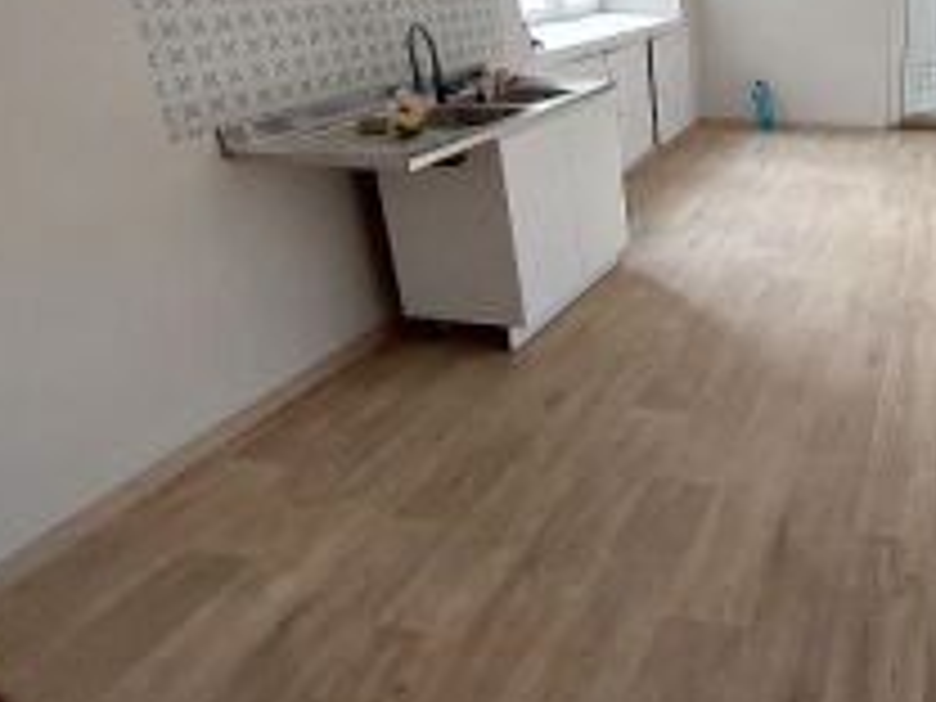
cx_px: 868
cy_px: 180
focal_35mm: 25
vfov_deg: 52.6
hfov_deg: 57.8
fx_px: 676
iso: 125
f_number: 2.2
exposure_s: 1/50
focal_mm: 1.74
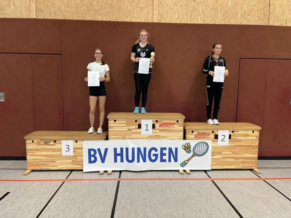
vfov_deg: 53.1
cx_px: 146
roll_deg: -0.4
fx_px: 219
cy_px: 109
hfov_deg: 67.3
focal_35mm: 26
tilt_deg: -6.1
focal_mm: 5.1
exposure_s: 1/50
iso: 160
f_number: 1.6
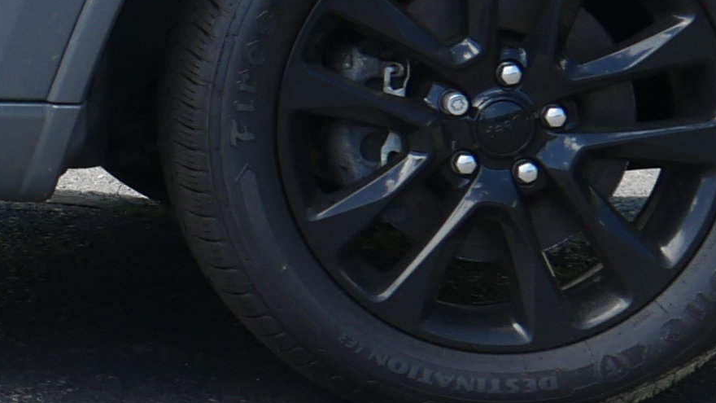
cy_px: -85
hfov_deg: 7.6
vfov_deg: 4.4
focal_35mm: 273
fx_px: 5183
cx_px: -740
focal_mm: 24
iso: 200
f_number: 7.1
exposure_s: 1/160
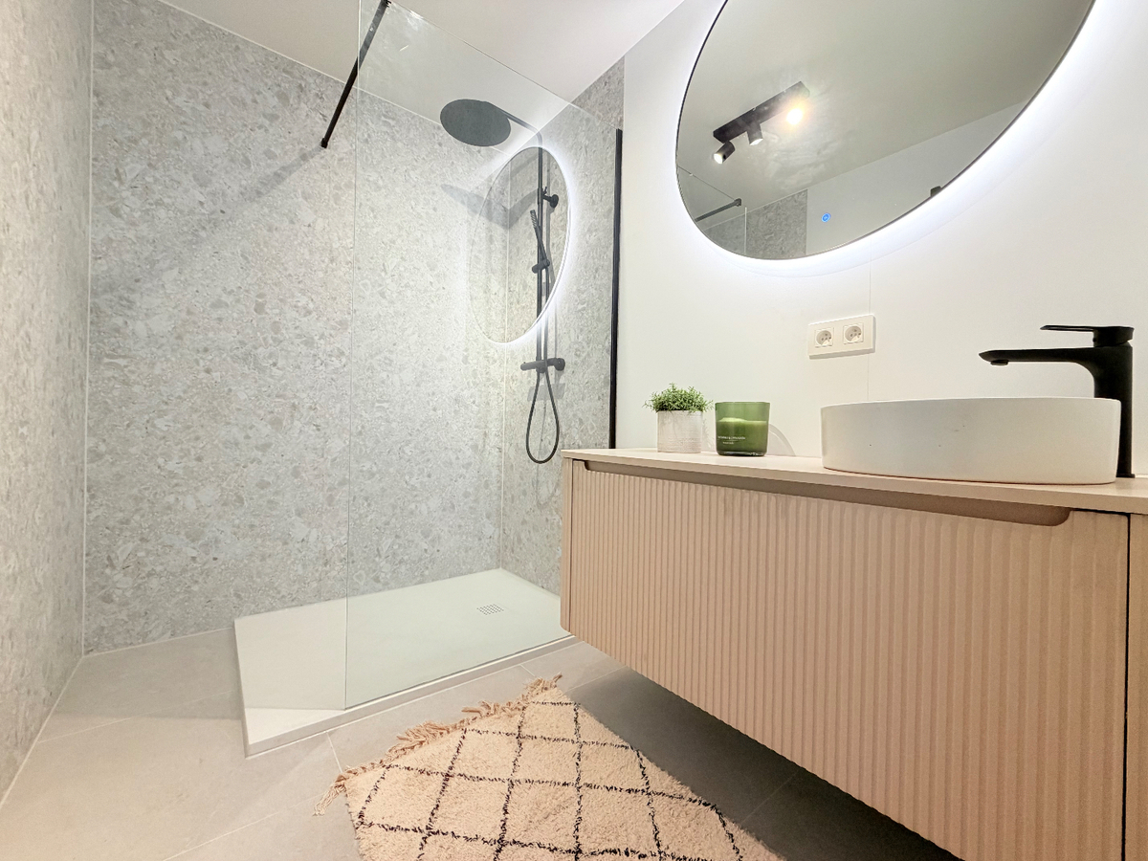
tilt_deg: +1.1
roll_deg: -0.4
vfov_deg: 85.7
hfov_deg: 102.1
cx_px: 574
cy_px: 430
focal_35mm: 14
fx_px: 464
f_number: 2.2
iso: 250
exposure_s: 1/100
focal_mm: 2.22
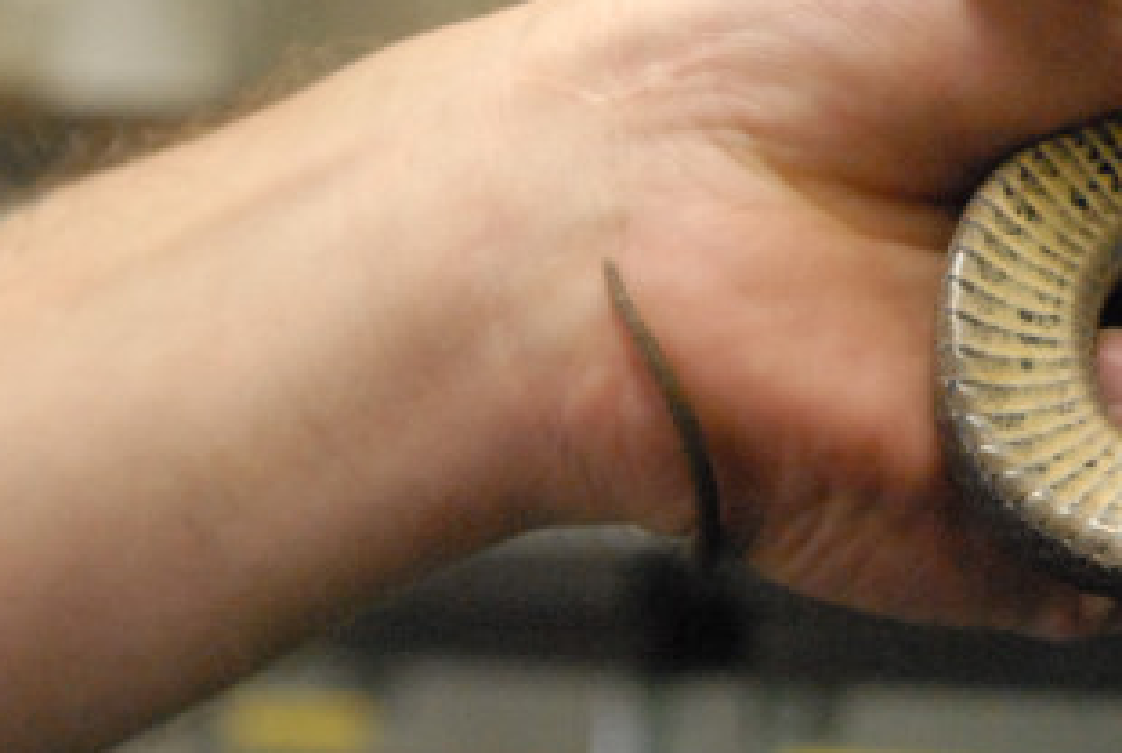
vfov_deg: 8.9
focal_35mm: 155
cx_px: 1136
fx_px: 4840
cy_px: 150
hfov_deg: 13.0
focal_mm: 40
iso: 1600
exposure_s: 1/60
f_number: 4
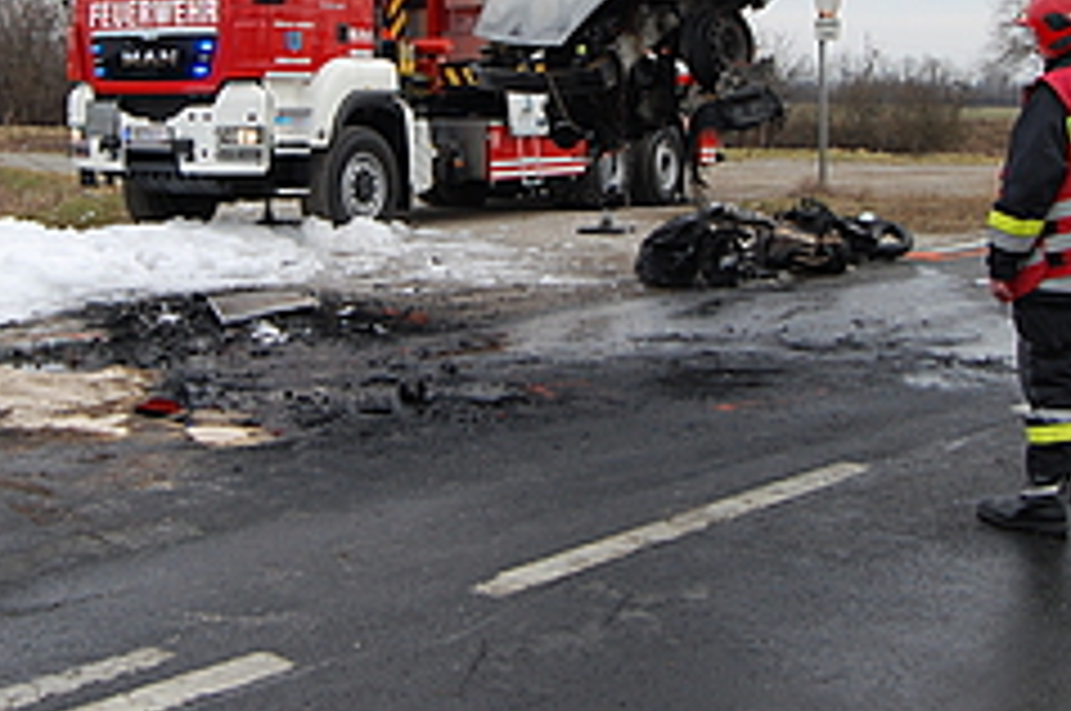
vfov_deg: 24.2
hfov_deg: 36.9
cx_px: 479
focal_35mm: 54
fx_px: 1604
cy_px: 54
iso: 200
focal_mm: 18
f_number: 8
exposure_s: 1/250
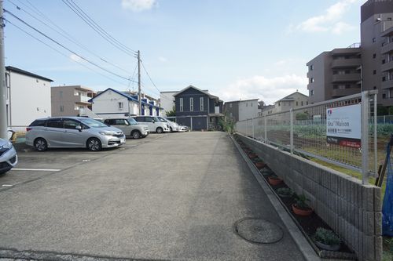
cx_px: 196
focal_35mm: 24
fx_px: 262
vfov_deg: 53.1
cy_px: 130
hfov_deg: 73.8
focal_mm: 16
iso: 100
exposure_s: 1/100
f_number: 9
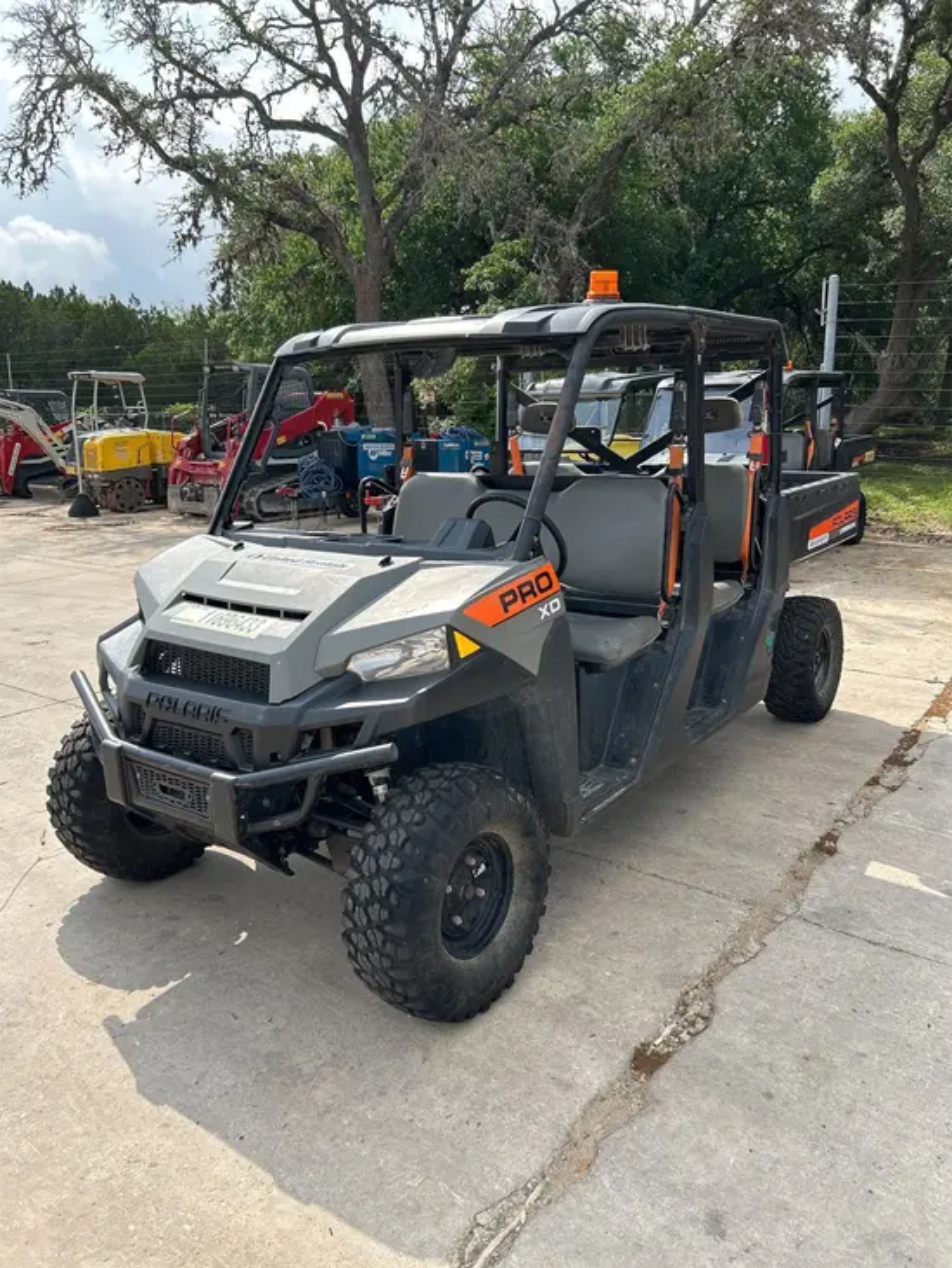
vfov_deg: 67.3
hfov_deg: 53.1
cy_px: 634
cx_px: 476
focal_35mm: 26
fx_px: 953
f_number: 1.5
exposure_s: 1/2045
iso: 50
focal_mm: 5.7
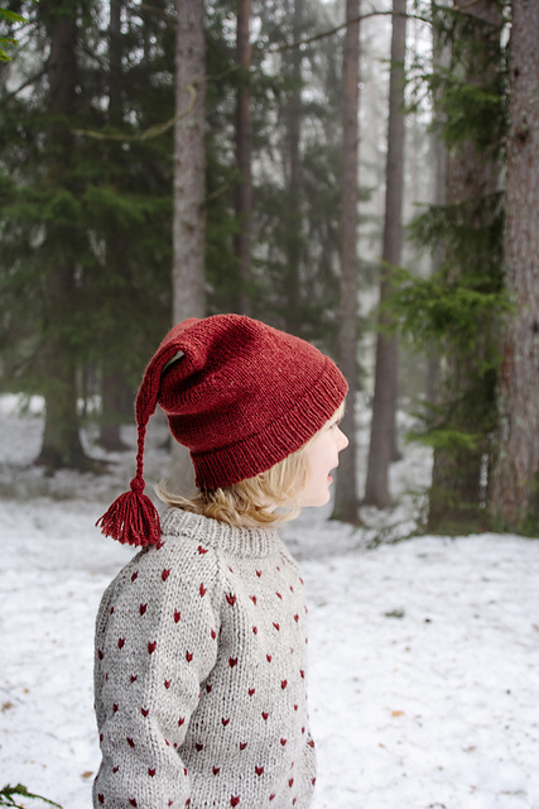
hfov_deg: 31.9
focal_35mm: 42
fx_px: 943
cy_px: 404
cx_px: 270
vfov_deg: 46.4
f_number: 4
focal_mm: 28
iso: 140
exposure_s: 1/50
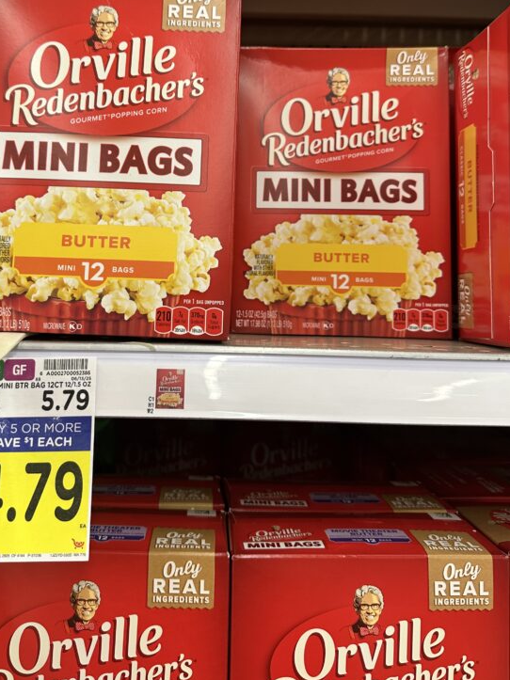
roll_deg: -3.1
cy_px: 240
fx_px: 668
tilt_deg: +5.0
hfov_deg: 41.6
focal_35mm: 34
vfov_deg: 53.1
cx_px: 205
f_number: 1.78
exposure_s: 1/62
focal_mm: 6.86
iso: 80
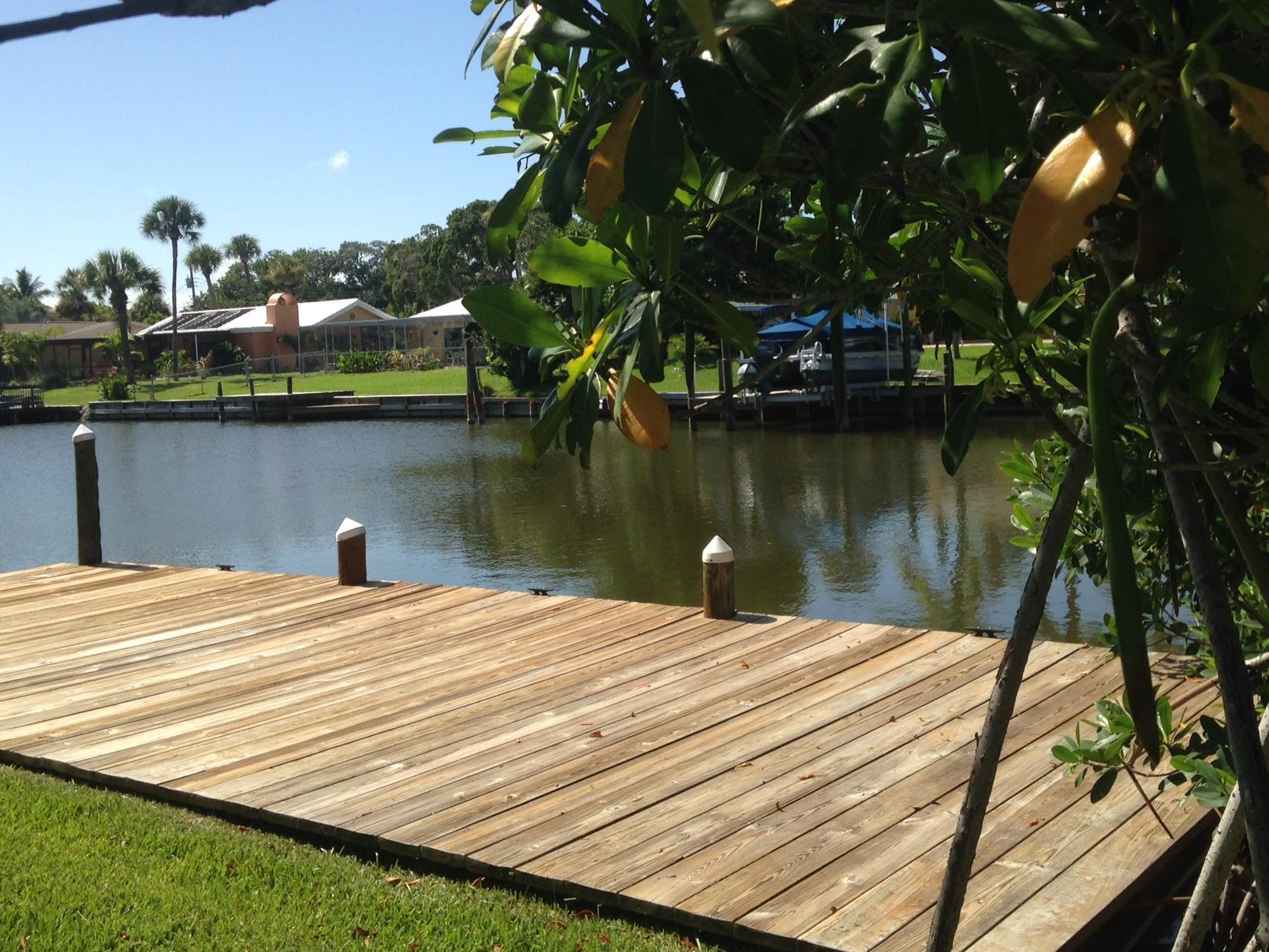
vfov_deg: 34.3
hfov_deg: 44.8
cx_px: 617
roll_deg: +4.2
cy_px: 394
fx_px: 1540
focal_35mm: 42
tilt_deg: -2.1
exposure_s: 1/1355
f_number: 2.4
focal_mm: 4.12
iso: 50
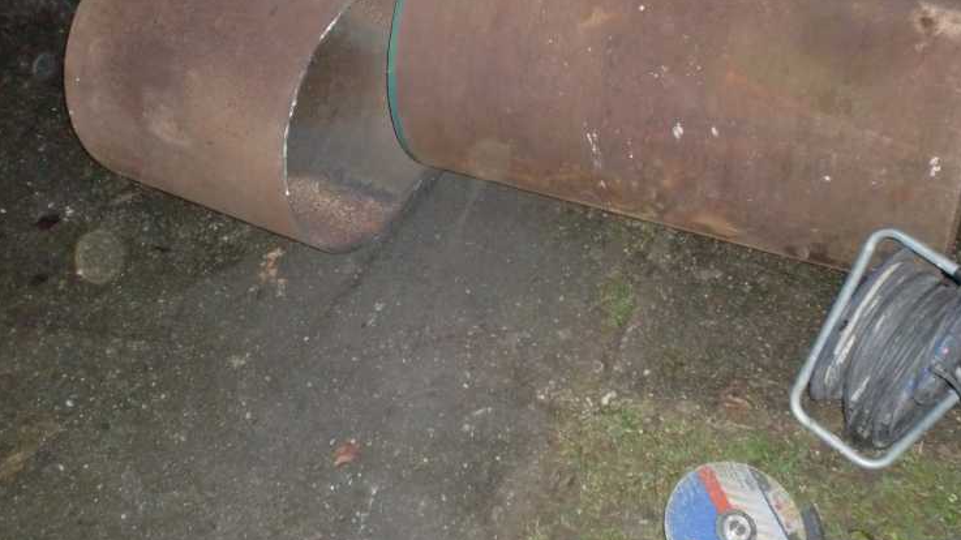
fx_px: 1121
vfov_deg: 27.1
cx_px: 550
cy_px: 241
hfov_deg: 46.3
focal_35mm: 44
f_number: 3.1
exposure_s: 1/40
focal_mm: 6.3
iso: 400
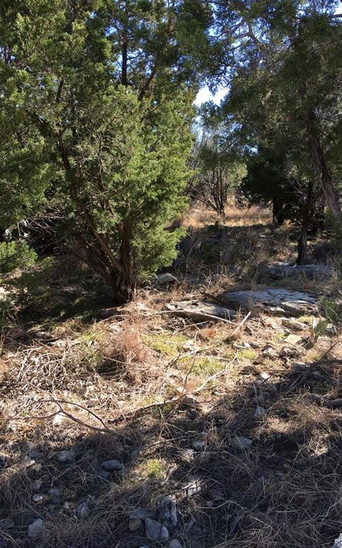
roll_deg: +0.3
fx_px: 462
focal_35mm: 31
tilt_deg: -5.8
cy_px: 273
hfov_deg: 40.5
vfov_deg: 61.2
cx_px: 146
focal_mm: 4.15
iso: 25
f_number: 2.2
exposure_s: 1/371
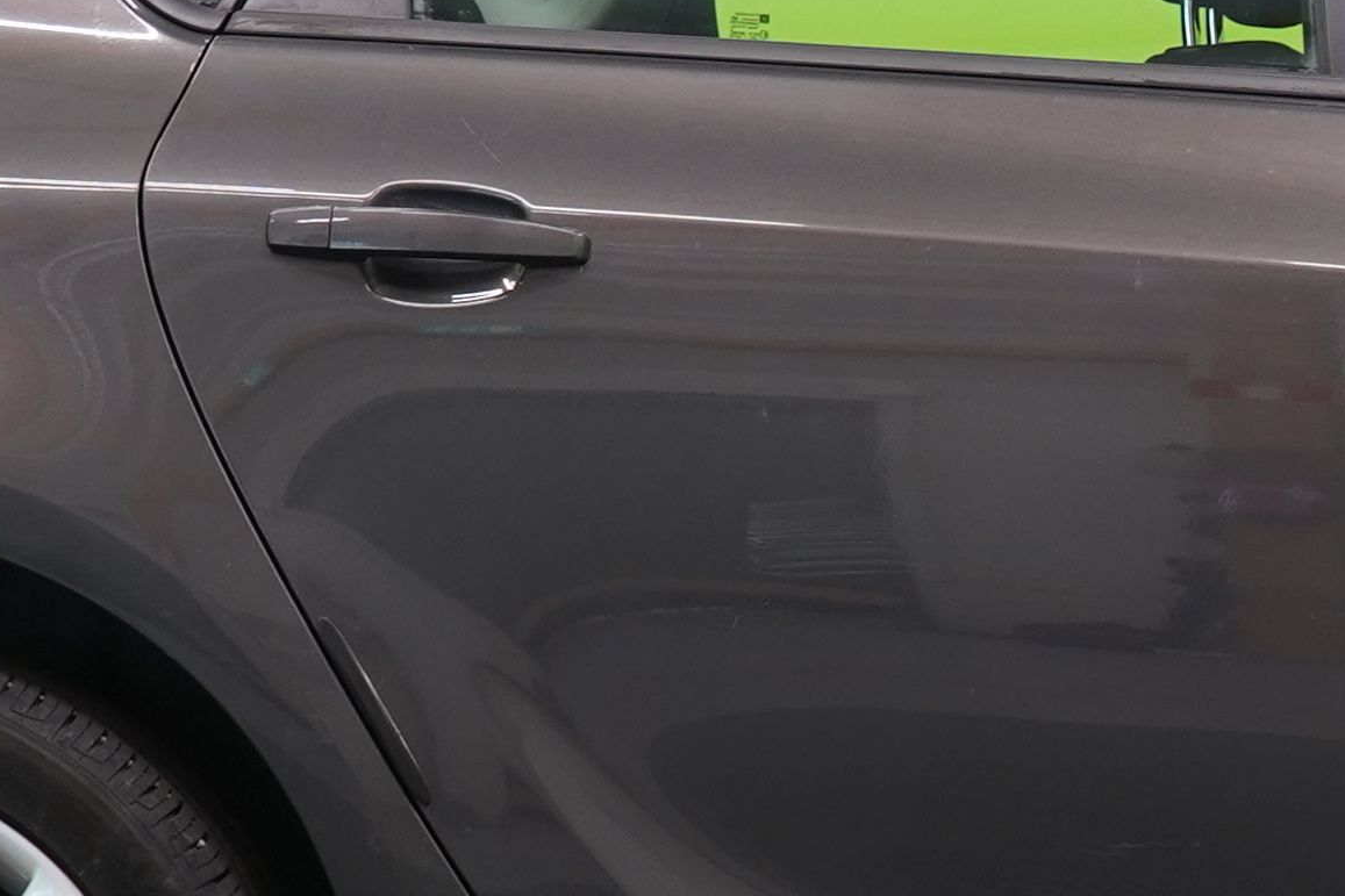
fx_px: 9301
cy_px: 394
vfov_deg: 5.5
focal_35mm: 249
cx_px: 1953
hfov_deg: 8.1
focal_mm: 48
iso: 400
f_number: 5
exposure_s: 1/25
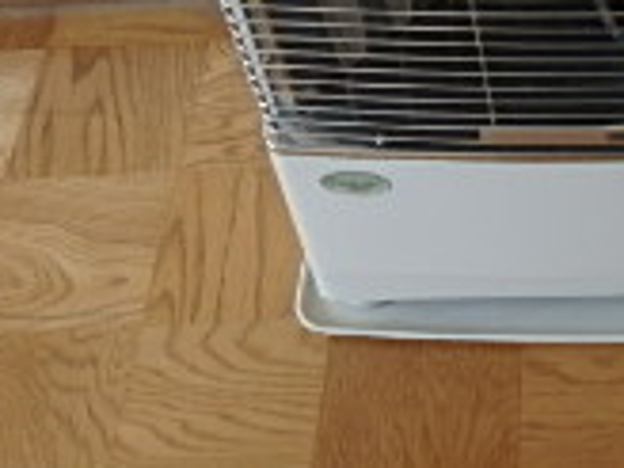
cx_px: 734
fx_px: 1478
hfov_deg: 22.1
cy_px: -57
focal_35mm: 82
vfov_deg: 17.3
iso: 200
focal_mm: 3.7
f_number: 3.5
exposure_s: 1/40
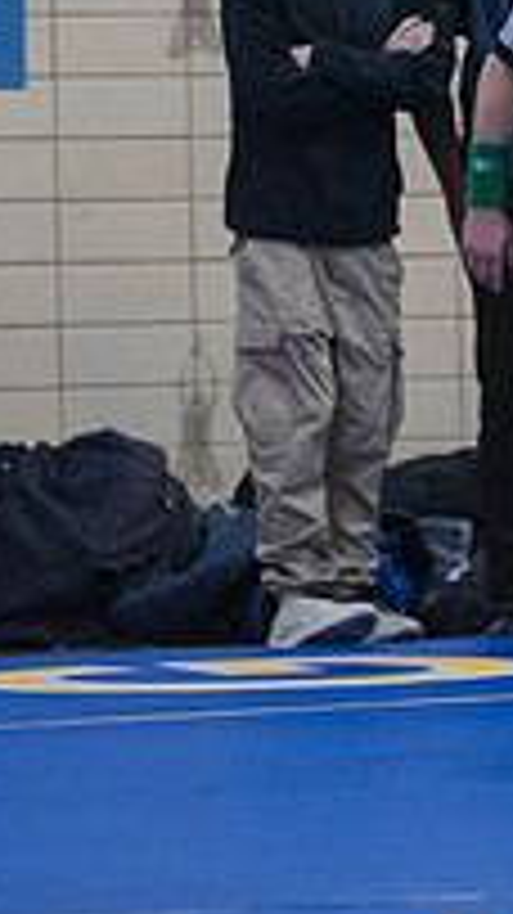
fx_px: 6683
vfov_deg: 7.8
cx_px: 774
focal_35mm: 276
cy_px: 196
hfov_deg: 4.4
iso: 8000
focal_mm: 92
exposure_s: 1/400
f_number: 3.2
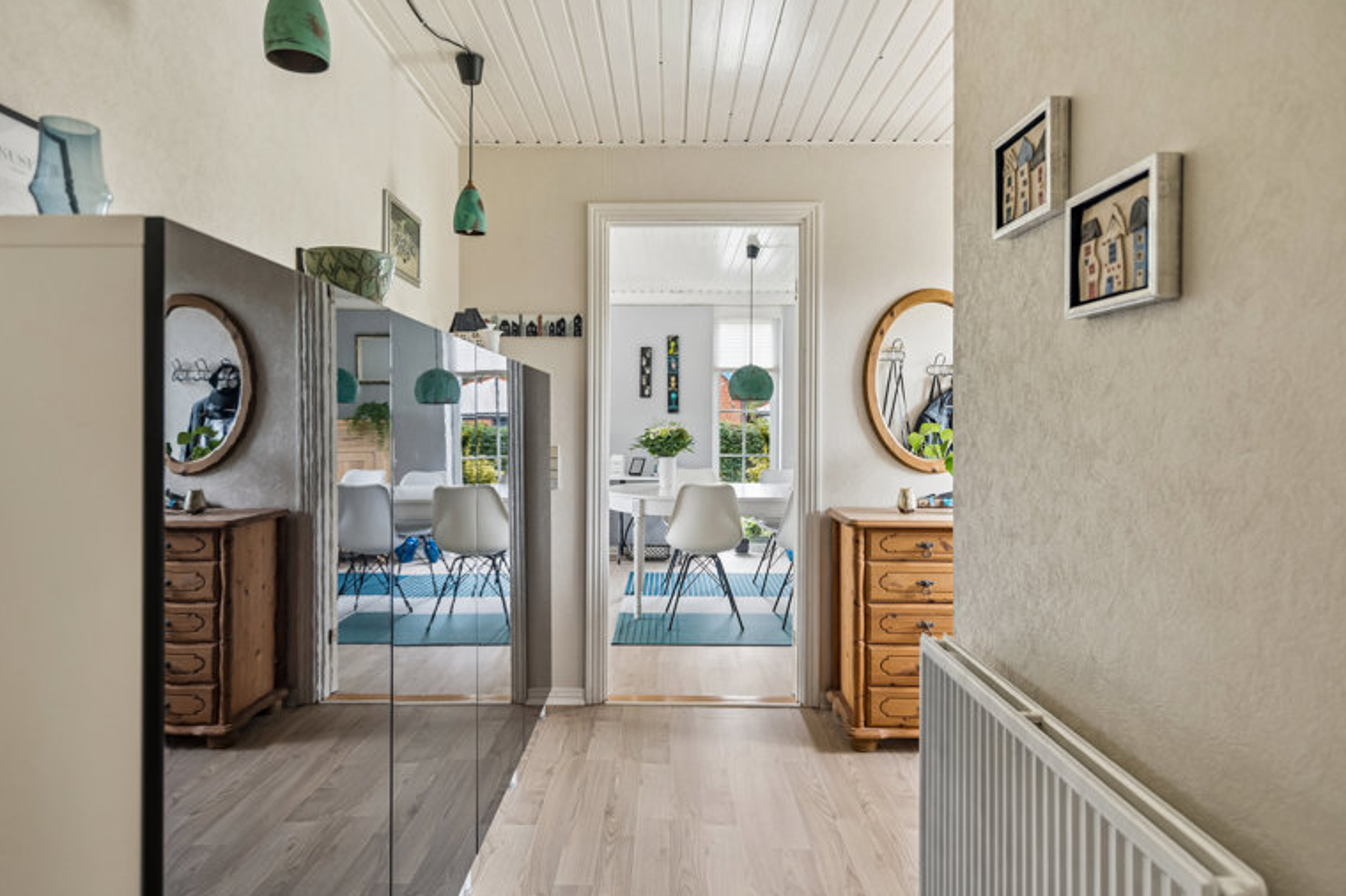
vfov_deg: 61.9
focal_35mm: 20
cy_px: 438
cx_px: 657
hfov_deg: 84.0
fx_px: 747
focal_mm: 19
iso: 400
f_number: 4
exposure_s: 1/3.33
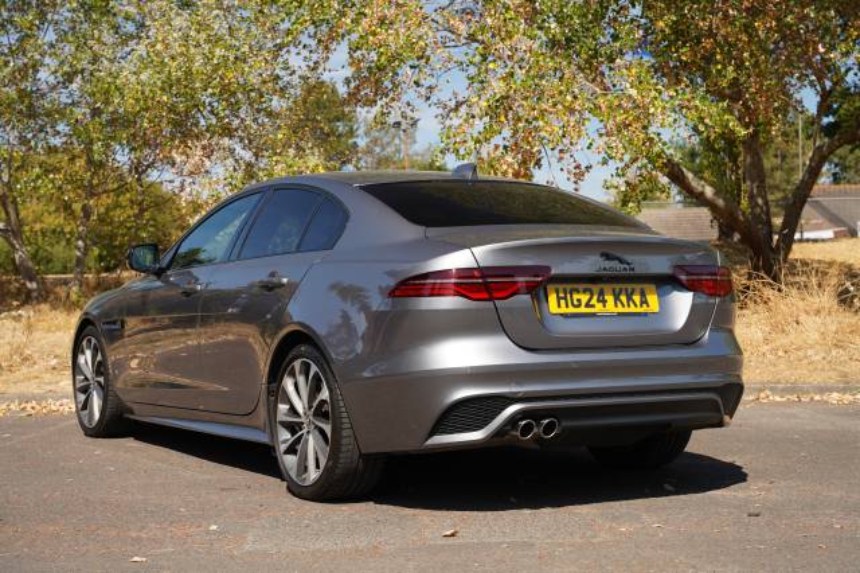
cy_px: 286
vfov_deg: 22.5
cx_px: 430
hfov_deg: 33.2
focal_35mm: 60
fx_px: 1442
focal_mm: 60.4
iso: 100
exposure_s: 1/250
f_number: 4.5
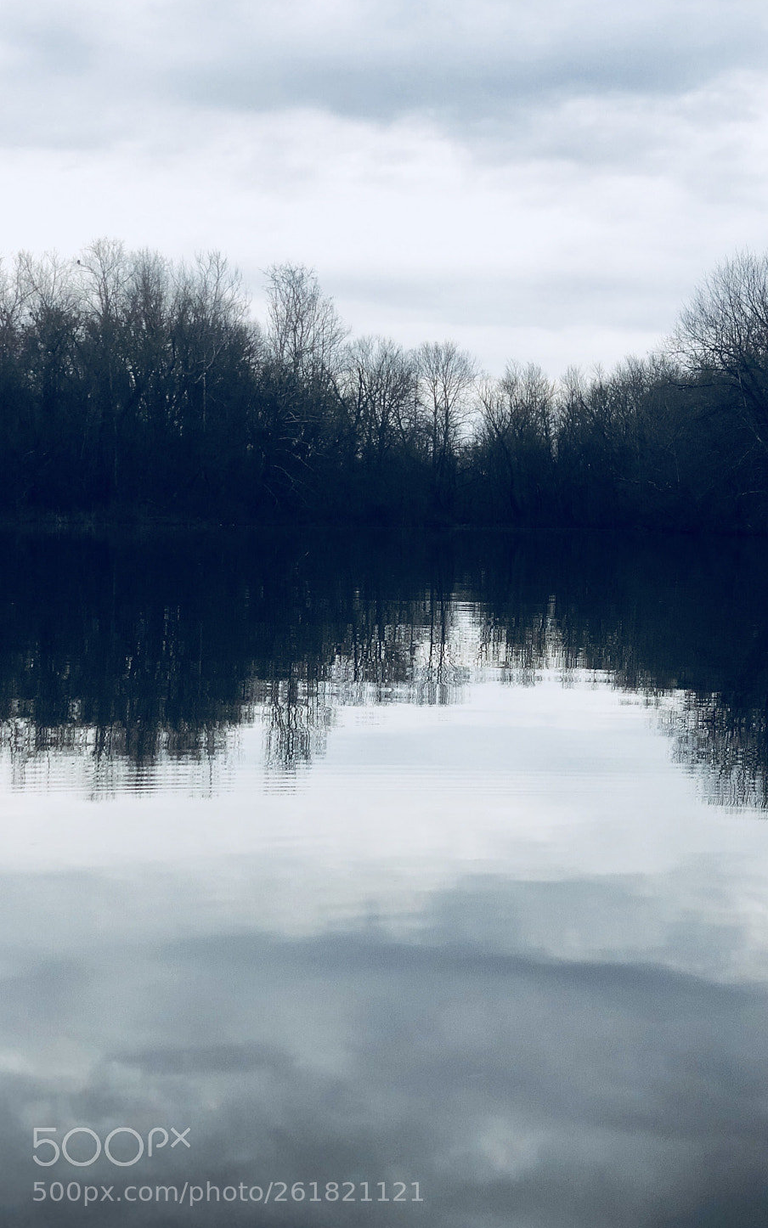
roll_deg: -1.5
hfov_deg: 21.2
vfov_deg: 33.5
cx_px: 489
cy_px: 579
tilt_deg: -0.8
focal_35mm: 61
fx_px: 2042
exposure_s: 1/120
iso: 50
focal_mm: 6
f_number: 2.4
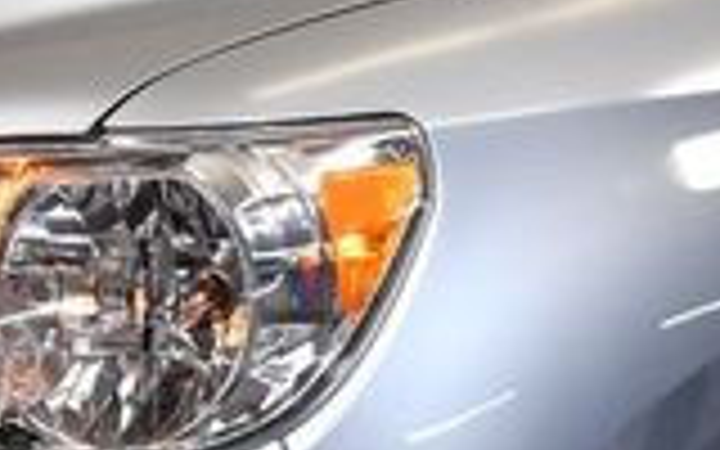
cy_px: 790
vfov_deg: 5.6
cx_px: -378
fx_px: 4494
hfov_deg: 8.9
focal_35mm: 229
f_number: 4.2
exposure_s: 1/200
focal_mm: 28
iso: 800
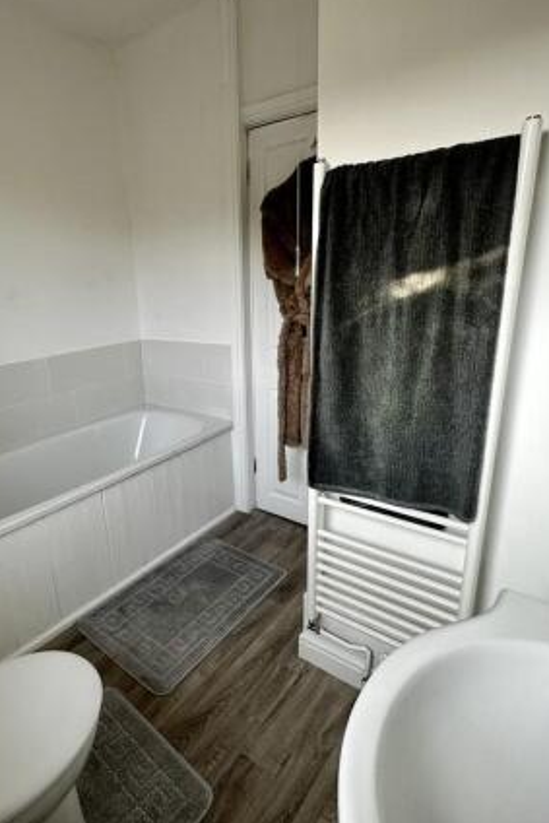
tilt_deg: -17.1
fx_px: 457
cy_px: 411
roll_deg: +3.3
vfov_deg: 84.0
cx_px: 207
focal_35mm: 20
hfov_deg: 61.2
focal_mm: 2.22
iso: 40
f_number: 2.2
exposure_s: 1/99
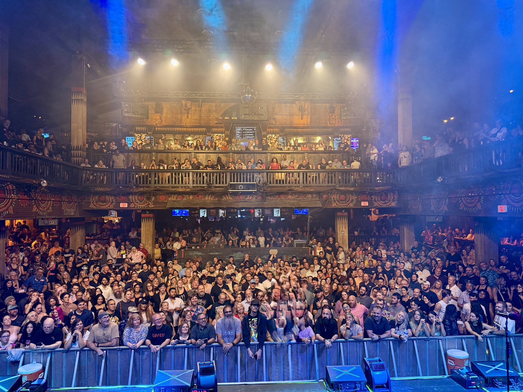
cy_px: 196
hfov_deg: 71.6
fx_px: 363
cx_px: 262
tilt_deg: +1.9
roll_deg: +0.2
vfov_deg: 56.8
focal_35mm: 24
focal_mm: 6.76
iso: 320
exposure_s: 1/60
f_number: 1.78
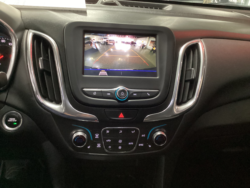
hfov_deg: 58.4
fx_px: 224
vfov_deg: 45.4
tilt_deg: -28.3
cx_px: 125
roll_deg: -6.0
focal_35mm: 31
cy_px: 94
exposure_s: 1/24
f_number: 2.4
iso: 640
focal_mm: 3.3
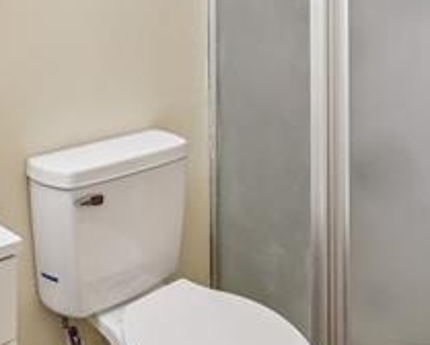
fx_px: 548
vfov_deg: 31.9
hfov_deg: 42.8
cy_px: -12
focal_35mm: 43
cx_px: 208
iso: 800
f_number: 8
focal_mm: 10
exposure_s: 1/8
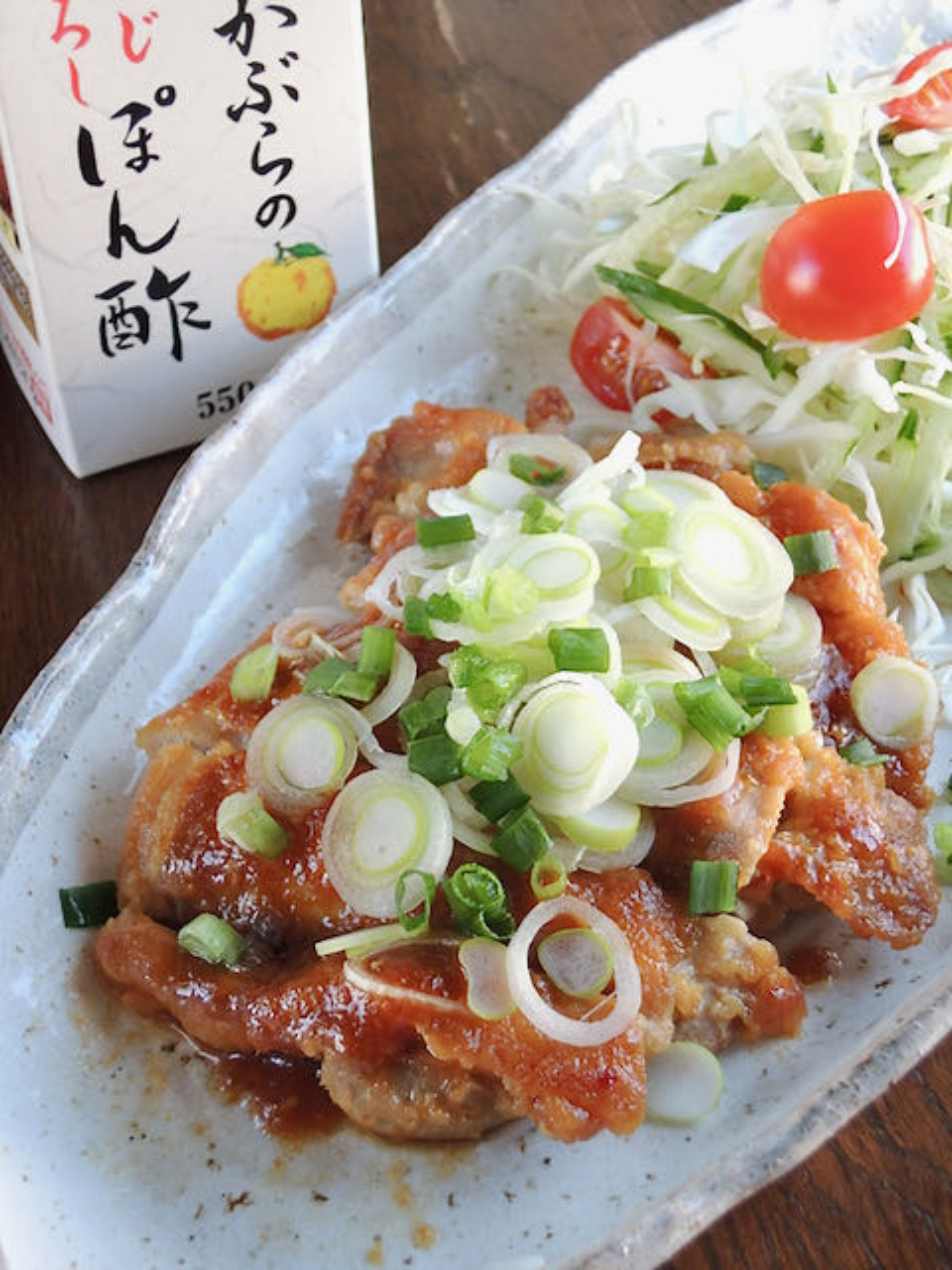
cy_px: 635
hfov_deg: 26.6
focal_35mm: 55
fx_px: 2017
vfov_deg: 34.9
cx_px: 476
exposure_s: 1/50
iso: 400
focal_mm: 9.9
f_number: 4
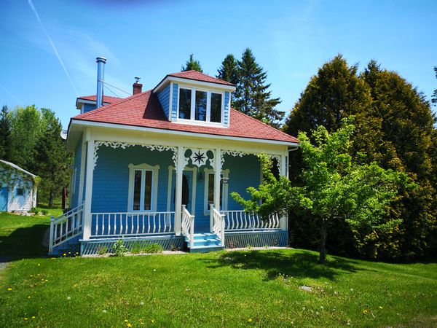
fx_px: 341
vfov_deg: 51.4
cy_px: 164
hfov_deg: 65.3
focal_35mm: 27
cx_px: 218
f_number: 1.8
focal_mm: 3.95
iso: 50
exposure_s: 1/1721
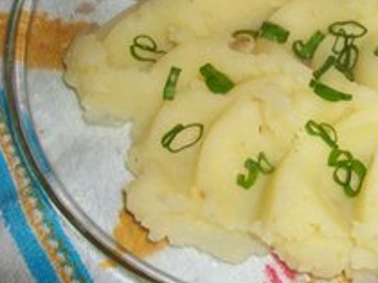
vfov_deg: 23.7
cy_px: 61
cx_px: 355
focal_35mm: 61
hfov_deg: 30.1
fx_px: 665
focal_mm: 5.7
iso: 120
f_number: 2.8
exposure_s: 1/60
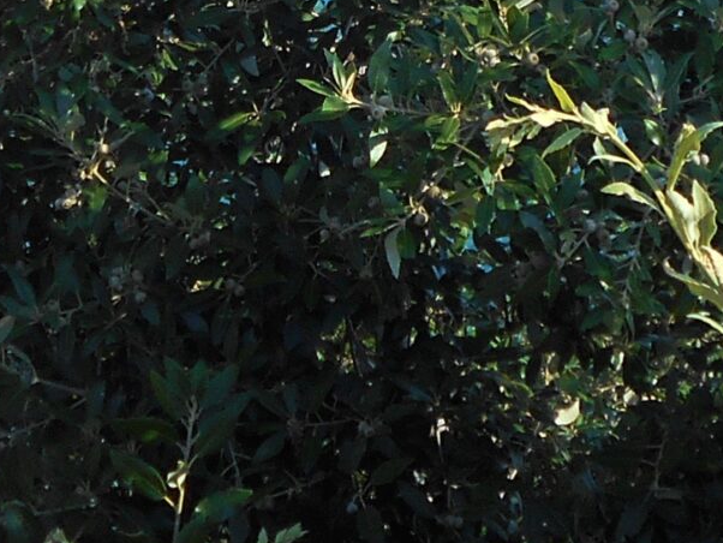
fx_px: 3907
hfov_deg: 10.6
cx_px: 276
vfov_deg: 7.6
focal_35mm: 187
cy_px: -503
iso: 80
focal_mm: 7.7
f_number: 4.2
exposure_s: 1/320
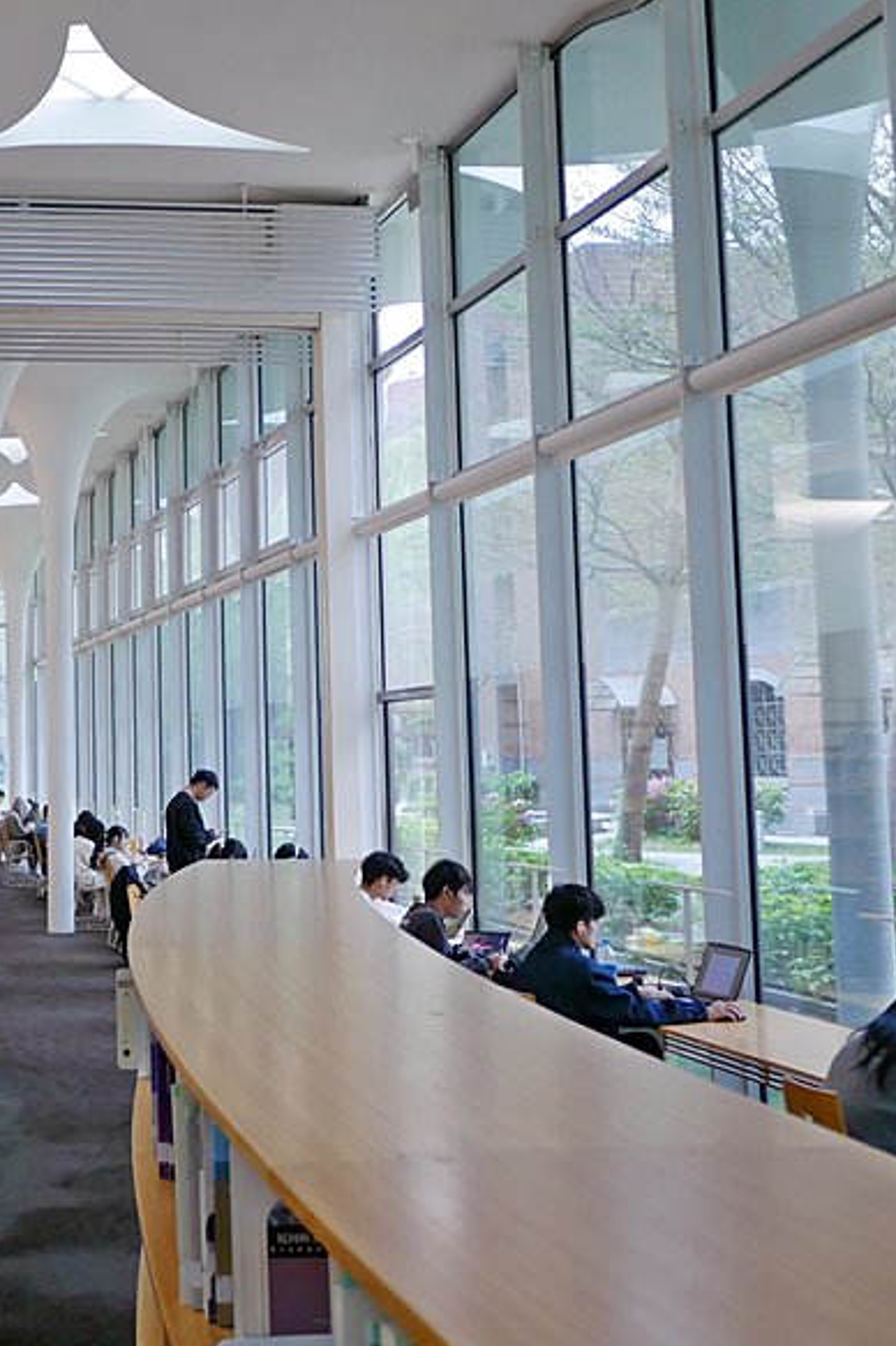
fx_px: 1869
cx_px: 28
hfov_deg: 25.8
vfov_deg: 39.4
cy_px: 532
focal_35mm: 50
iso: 500
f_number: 2.5
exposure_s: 1/60
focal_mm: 14
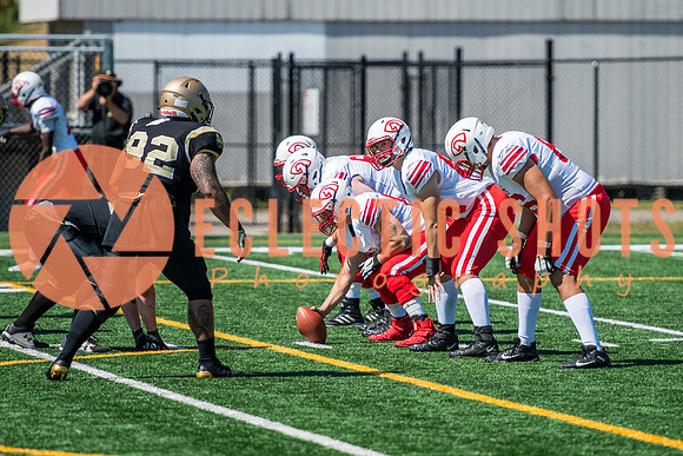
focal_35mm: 323
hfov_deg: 6.4
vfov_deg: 4.3
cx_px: 375
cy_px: 206
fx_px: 6135
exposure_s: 1/4000
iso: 160
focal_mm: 190
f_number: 2.8
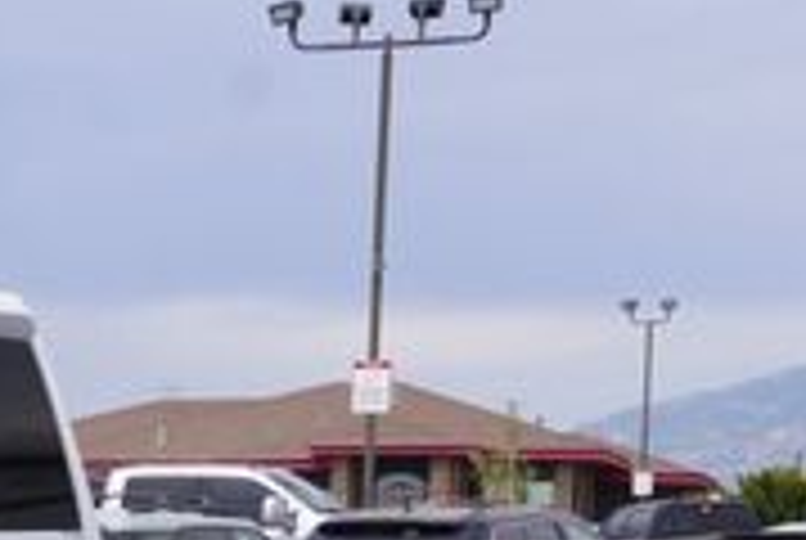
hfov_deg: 17.4
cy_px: 945
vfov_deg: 11.4
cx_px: -122
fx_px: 2529
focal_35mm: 113
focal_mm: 21
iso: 100
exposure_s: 1/160
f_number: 10
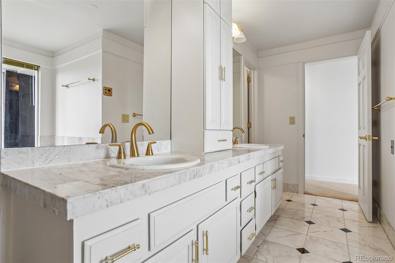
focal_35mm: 18
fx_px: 197
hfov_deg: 90.0
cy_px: 132
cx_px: 198
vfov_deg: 67.4
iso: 400
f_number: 8
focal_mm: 12
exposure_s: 1/25
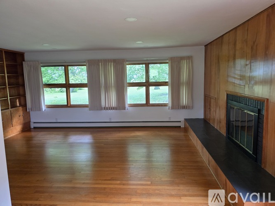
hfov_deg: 73.9
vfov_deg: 58.9
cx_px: 138
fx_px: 183
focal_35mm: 23
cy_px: 103
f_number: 1.4
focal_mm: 6.5
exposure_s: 1/120
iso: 200
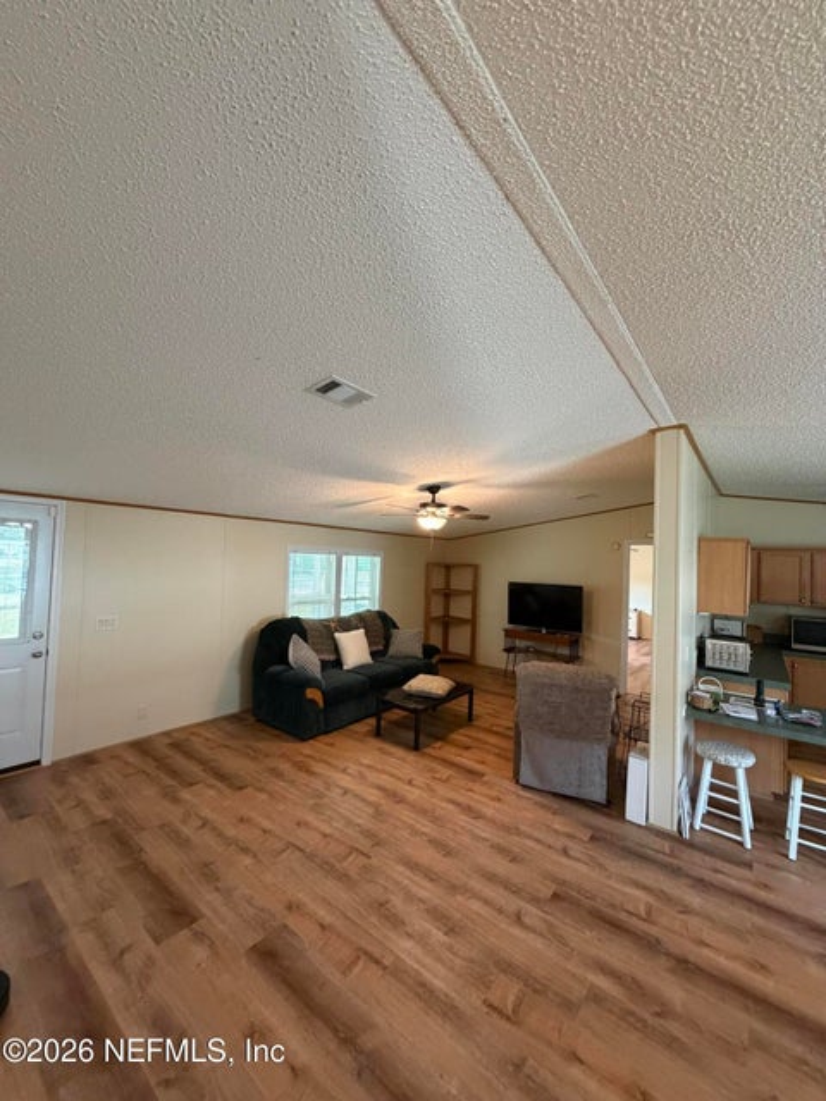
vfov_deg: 102.1
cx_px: 413
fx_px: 445
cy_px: 550
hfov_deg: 85.7
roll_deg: -1.9
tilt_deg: +1.2
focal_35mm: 14
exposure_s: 1/60
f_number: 2.2
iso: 500
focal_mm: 2.22
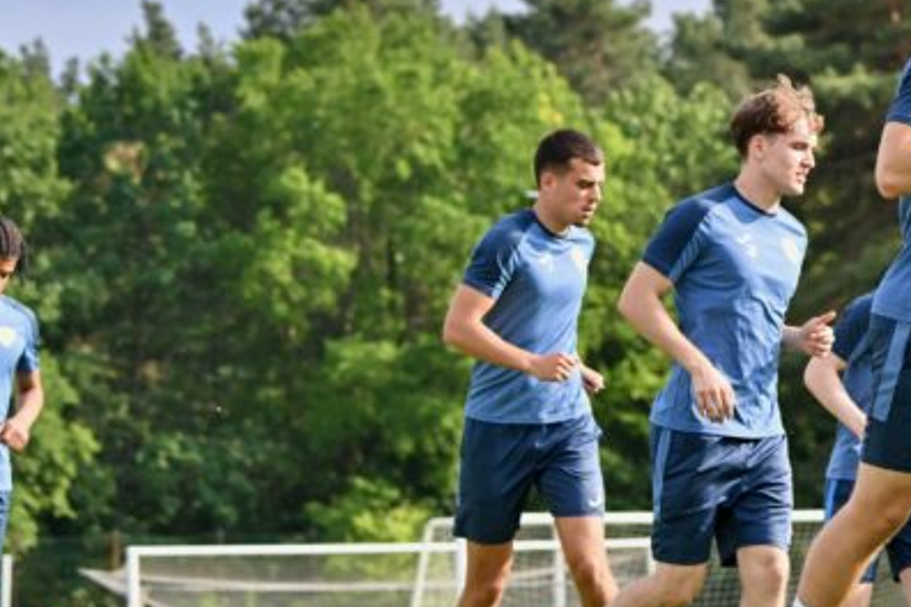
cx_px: 1017
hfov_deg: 7.1
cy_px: 89
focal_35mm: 290
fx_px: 7338
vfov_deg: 4.7
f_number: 5
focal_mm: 112
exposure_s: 1/1600
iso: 360
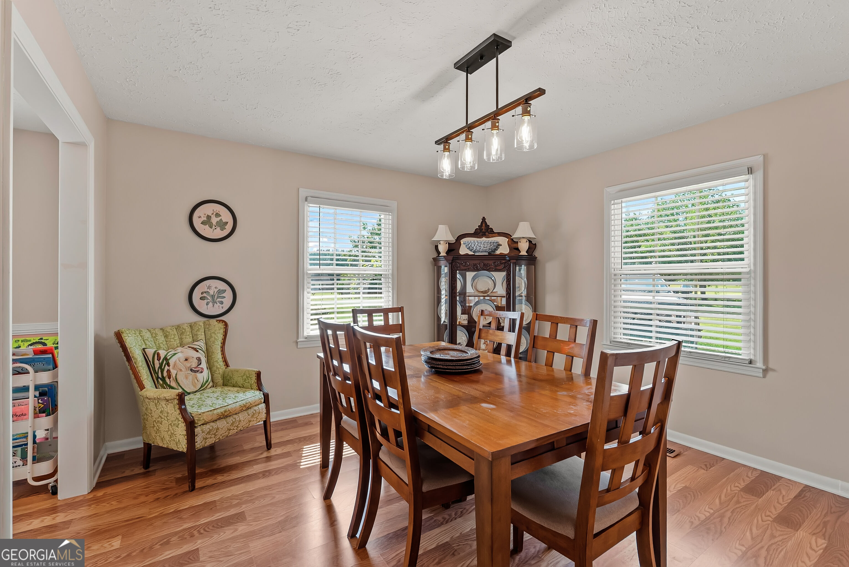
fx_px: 378
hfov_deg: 96.7
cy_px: 284
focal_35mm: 16
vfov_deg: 73.8
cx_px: 424
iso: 2000
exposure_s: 1/30
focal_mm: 16
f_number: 6.3
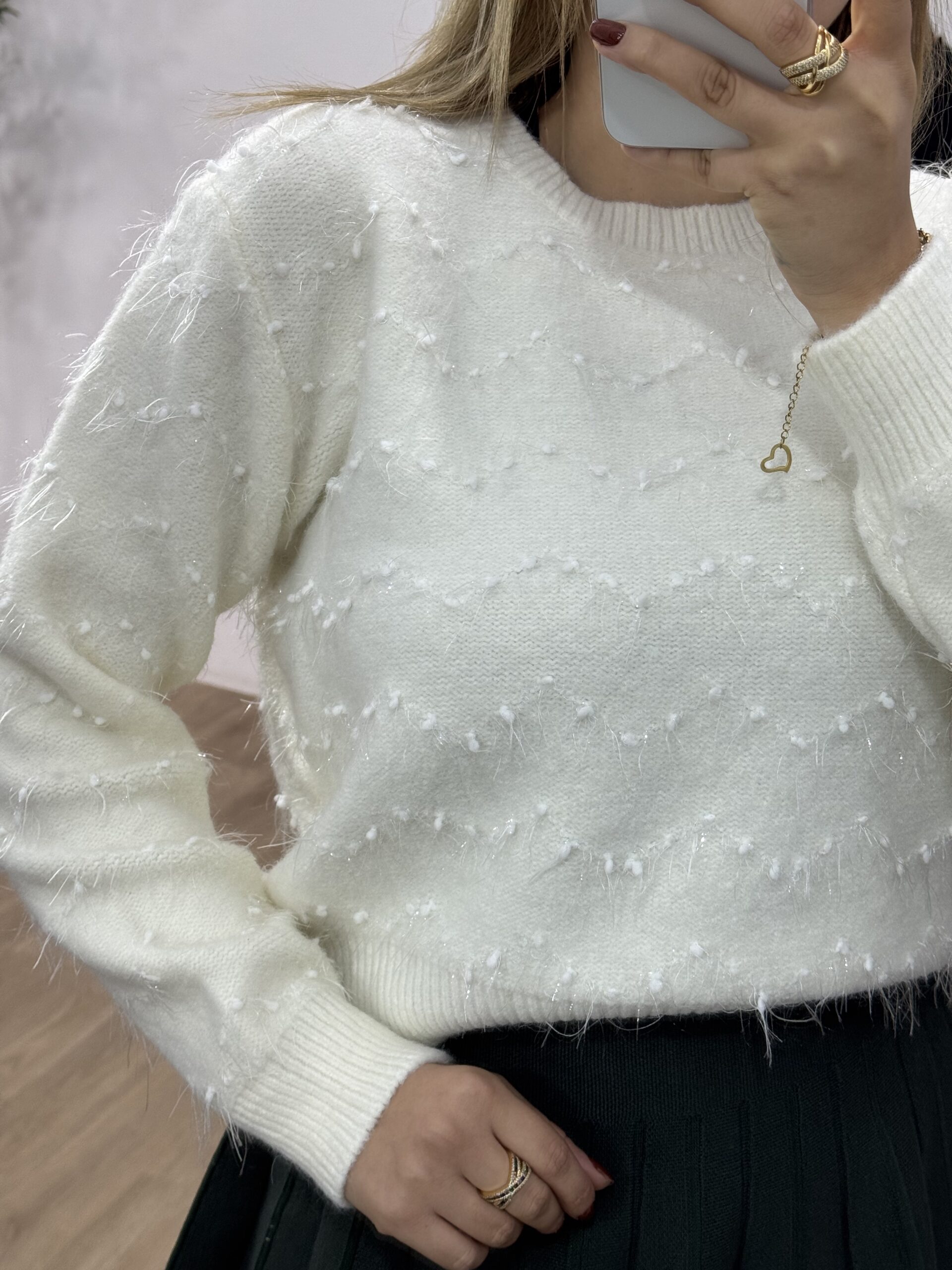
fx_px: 1760
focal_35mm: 48
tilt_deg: -32.4
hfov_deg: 30.3
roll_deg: -7.1
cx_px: 476
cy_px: 635
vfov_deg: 39.7
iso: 80
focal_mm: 6.76
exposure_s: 1/100
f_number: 1.78
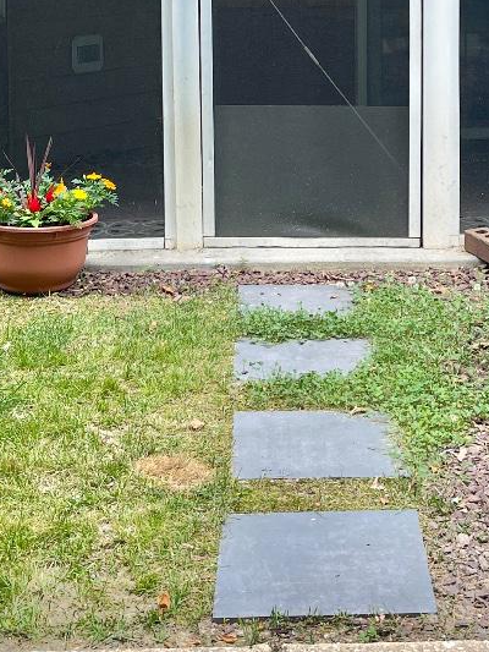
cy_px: -51
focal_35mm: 72
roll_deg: +0.9
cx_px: 320
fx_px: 1356
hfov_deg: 20.4
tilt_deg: -1.9
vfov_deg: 25.2
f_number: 1.6
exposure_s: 1/459
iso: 32
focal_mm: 5.1
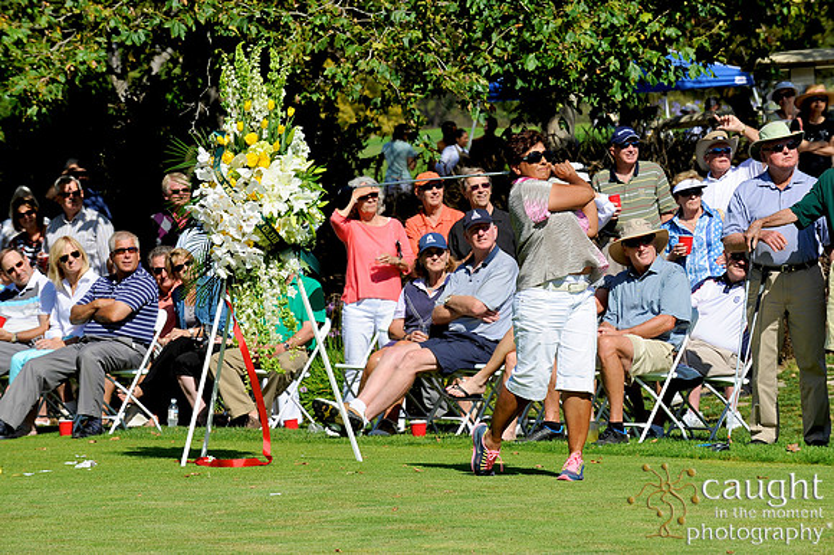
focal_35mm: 190
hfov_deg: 10.8
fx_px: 4399
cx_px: 417
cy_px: 278
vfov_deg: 7.2
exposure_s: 1/320
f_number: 11
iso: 200
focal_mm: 190
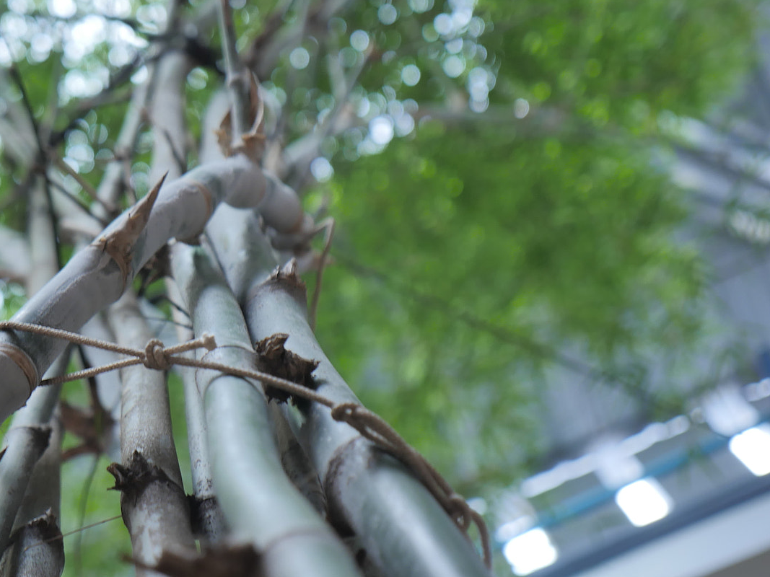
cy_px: 343
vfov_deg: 17.0
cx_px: 211
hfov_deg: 22.3
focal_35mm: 87
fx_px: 1935
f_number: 2.8
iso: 200
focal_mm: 29
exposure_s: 1/50
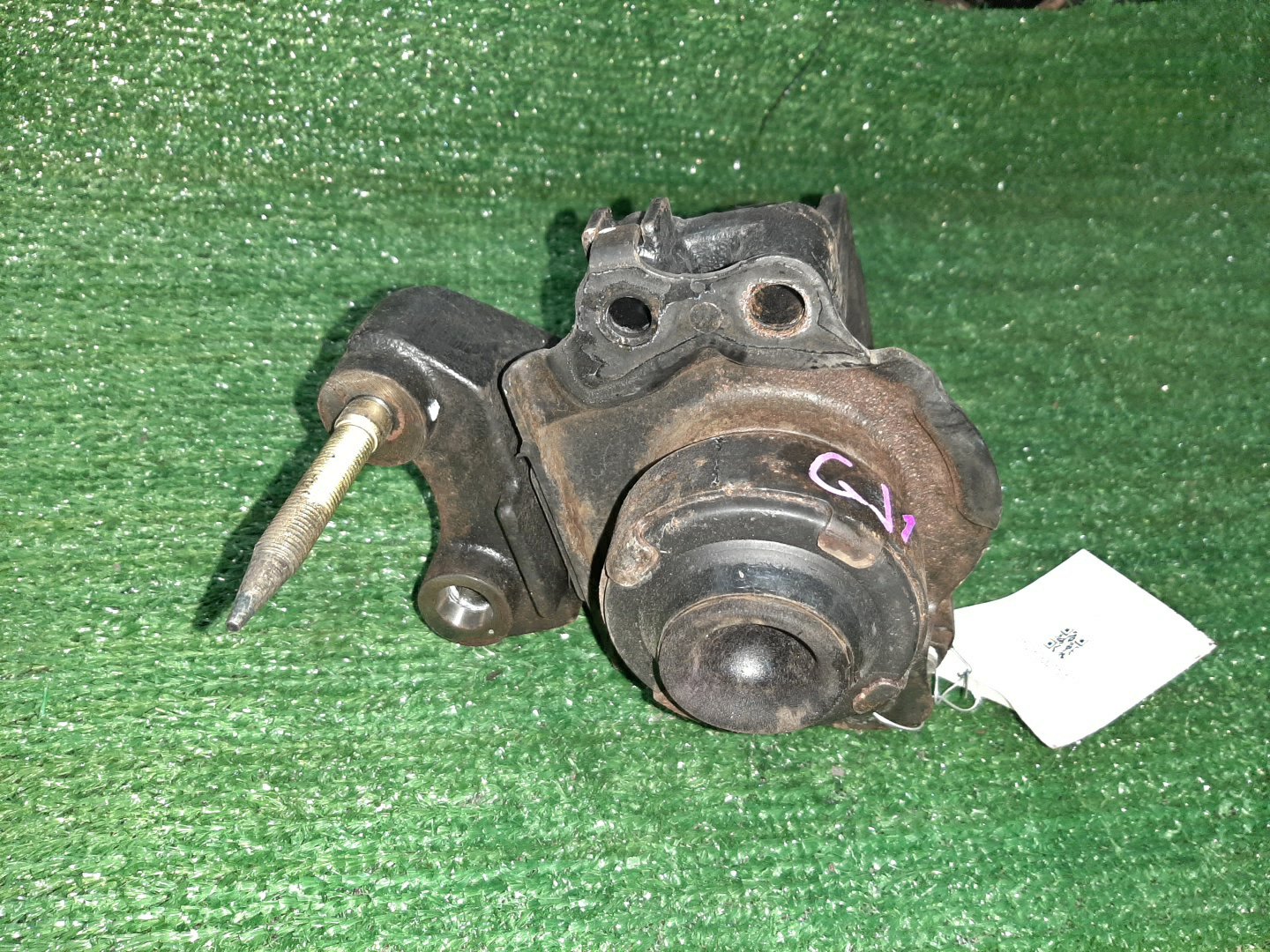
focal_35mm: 26
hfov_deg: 67.3
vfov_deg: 53.1
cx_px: 635
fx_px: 954
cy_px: 476
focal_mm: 3.93
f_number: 1.7
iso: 259
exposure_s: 1/25
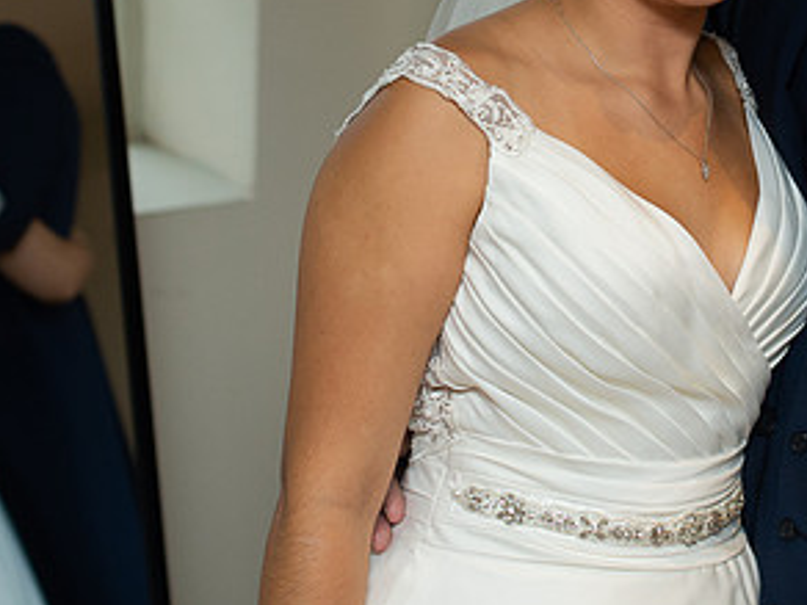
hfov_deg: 22.6
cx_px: 689
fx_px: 1982
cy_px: -48
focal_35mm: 85
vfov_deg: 16.9
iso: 800
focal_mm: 35
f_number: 2.8
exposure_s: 1/80
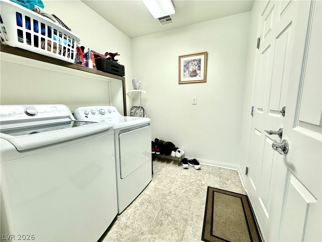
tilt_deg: -7.5
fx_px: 130
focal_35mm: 14
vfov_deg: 85.7
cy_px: 121
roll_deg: +0.0
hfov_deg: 102.1
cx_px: 161
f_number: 2.2
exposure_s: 1/120
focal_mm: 2.22
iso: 80
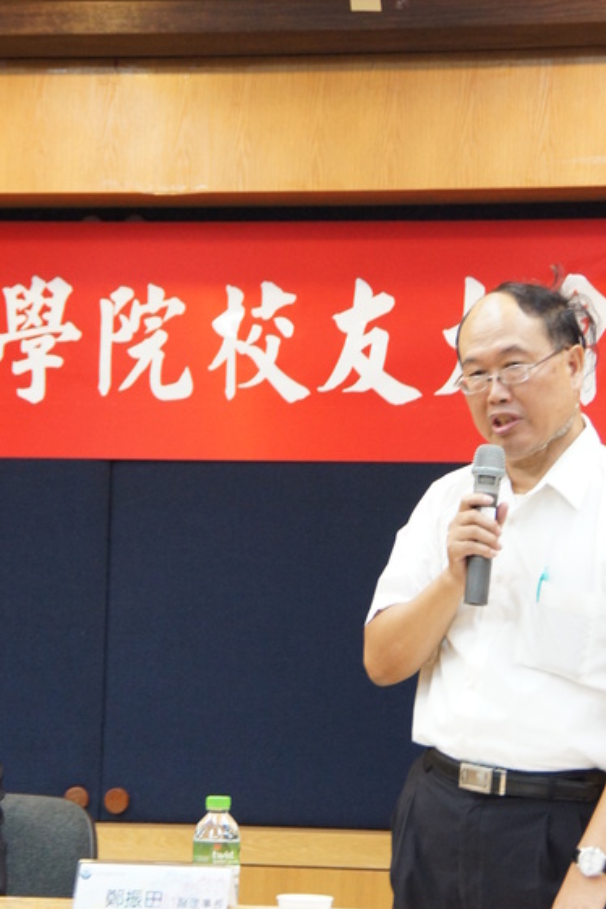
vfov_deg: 15.6
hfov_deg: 10.5
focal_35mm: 131
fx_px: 3307
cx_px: 365
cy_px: 447
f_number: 5
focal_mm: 70
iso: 1600
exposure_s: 1/40
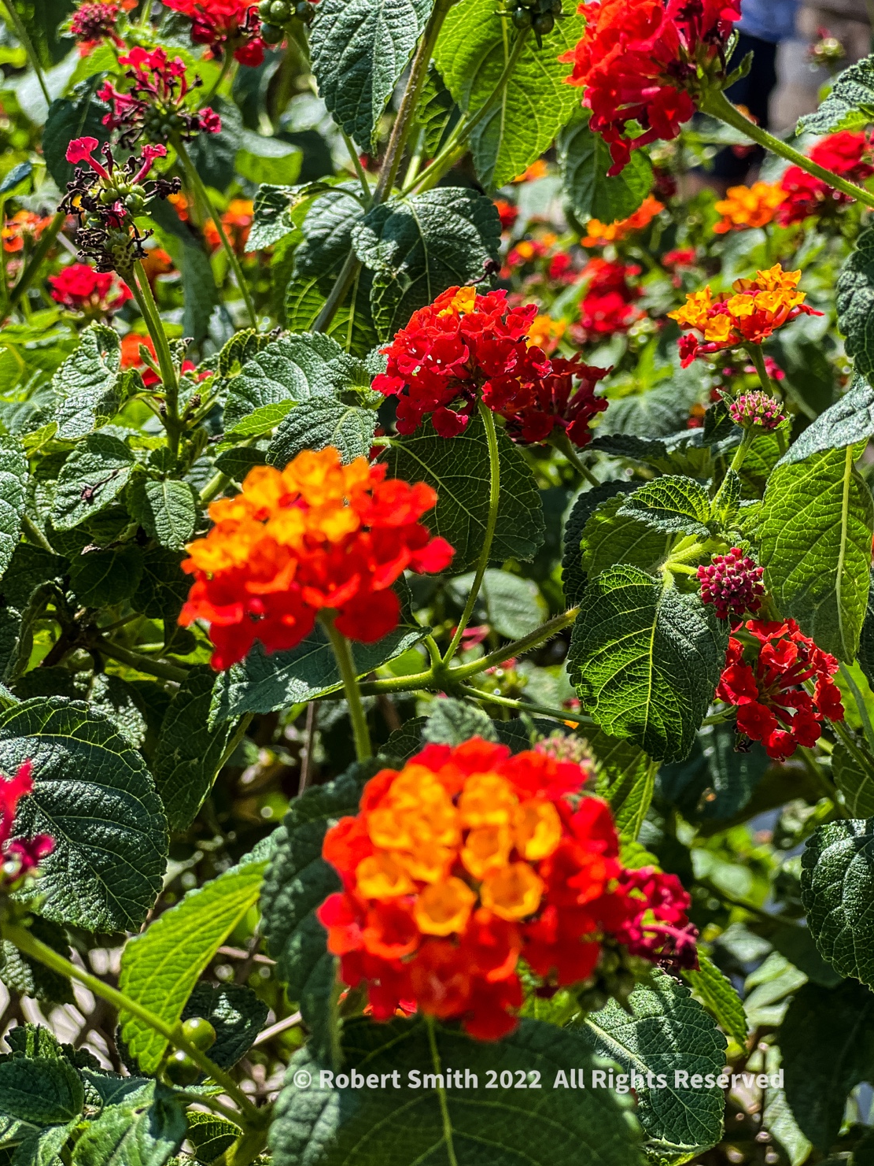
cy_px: 581
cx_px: 439
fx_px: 2625
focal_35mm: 78
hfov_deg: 18.9
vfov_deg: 25.0
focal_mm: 9
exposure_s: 1/240
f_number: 2.8
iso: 25
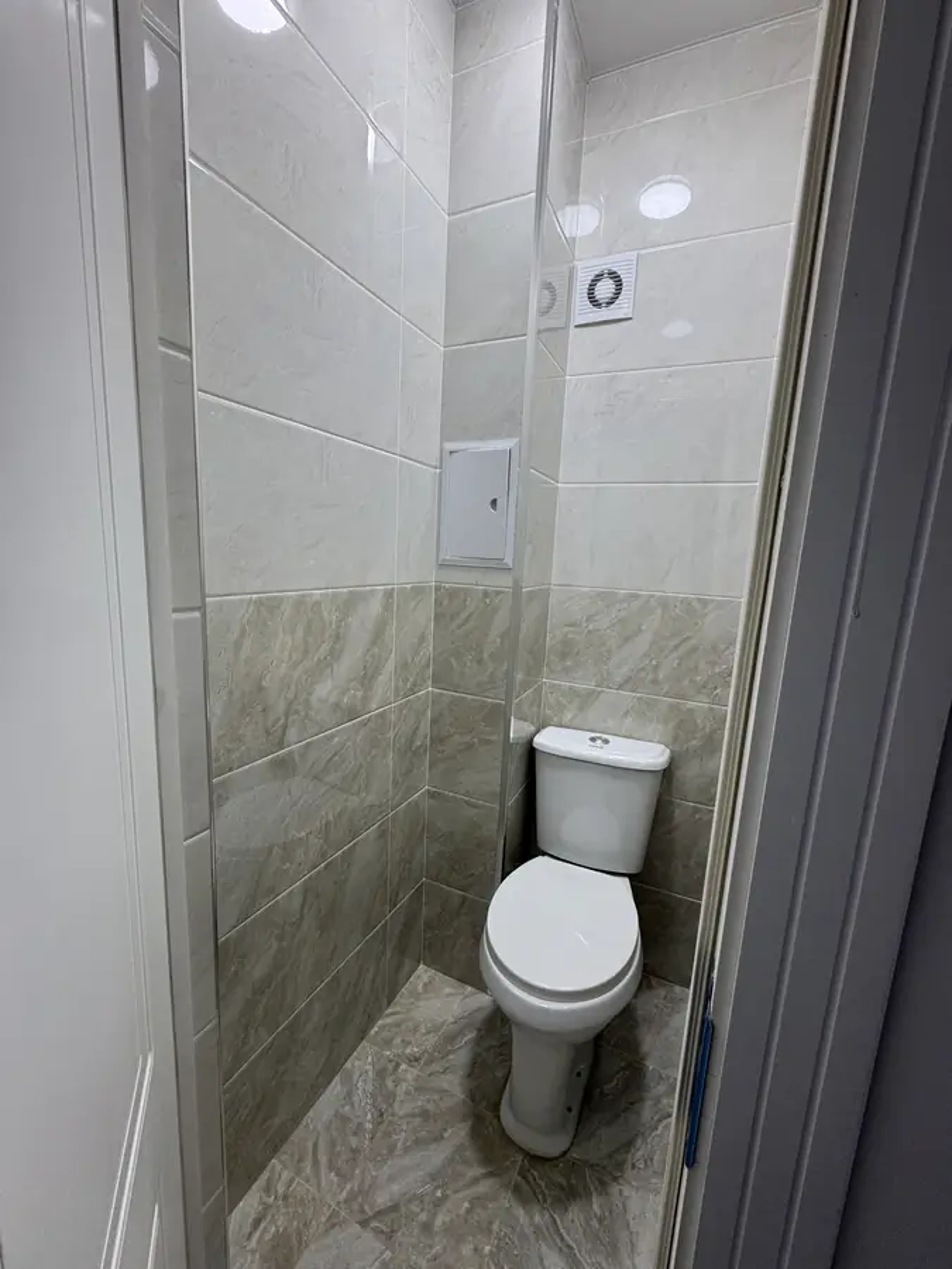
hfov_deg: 85.7
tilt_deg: -9.0
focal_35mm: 14
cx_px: 476
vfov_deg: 102.1
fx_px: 513
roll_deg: -2.6
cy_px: 634
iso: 80
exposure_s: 1/100
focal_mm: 2.22
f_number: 2.2
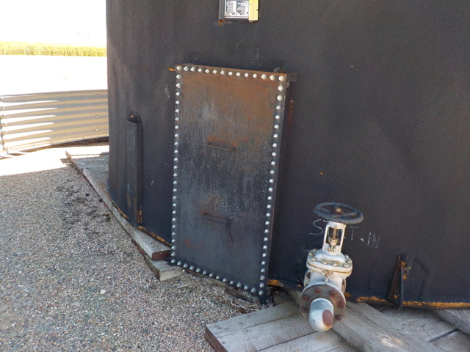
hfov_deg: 60.0
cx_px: 235
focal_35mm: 30
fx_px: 407
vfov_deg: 46.8
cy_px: 176
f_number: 3.3
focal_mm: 4.1
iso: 180
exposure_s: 1/250
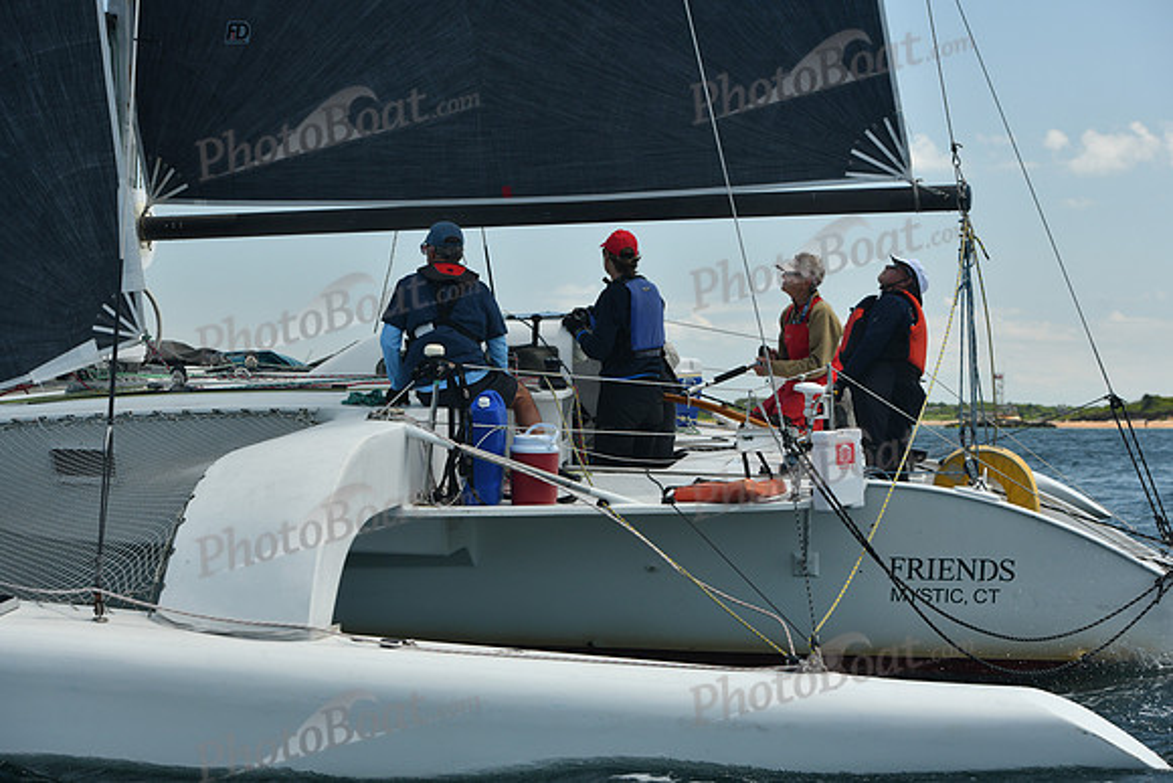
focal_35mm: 80
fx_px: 2607
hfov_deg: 25.4
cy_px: 392
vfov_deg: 17.1
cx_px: 586
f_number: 6.3
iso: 320
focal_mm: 80
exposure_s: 1/640
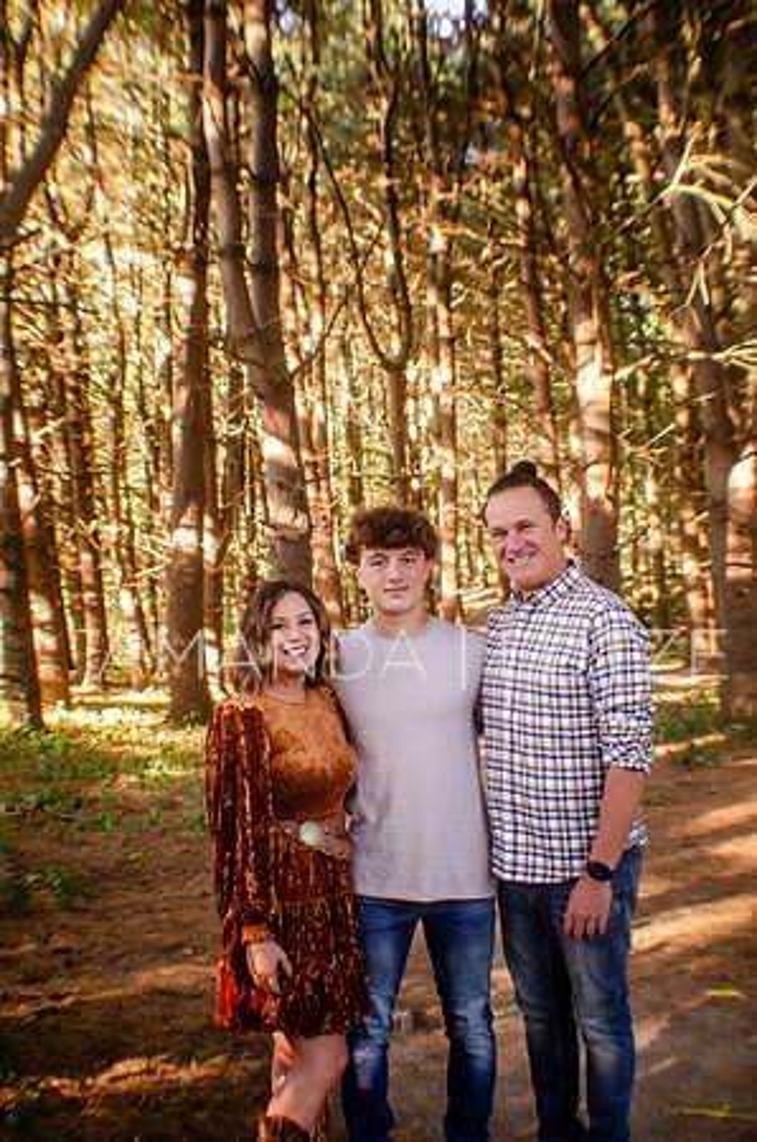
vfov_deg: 37.9
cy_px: 571
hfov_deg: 25.6
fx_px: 1664
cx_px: 378
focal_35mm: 52
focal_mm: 35
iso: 640
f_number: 4
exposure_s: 1/60
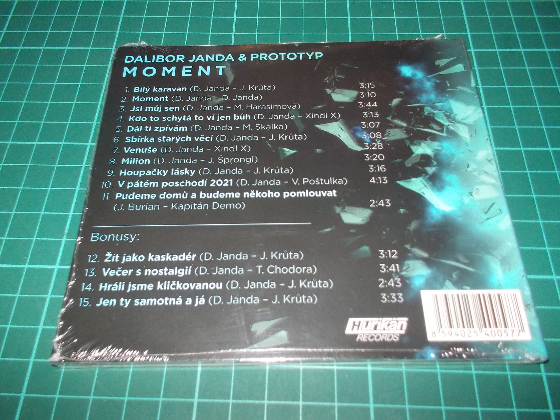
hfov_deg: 61.7
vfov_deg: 48.2
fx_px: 469
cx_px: 280
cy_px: 210
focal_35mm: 29
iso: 200
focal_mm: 4.1
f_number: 3.3
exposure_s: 1/30
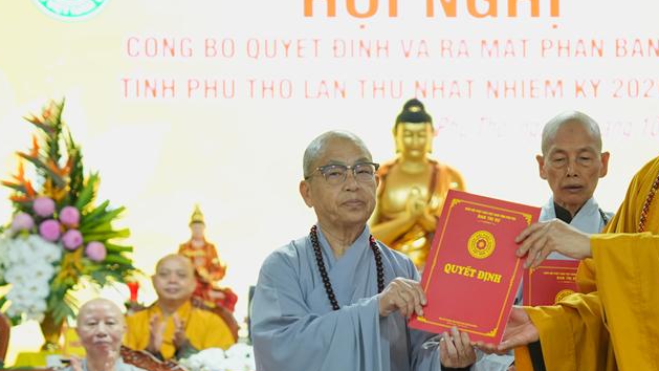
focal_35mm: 140
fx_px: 2447
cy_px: 300
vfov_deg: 8.7
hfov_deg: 15.3
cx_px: 481
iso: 2500
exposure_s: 1/125
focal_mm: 70
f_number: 2.8
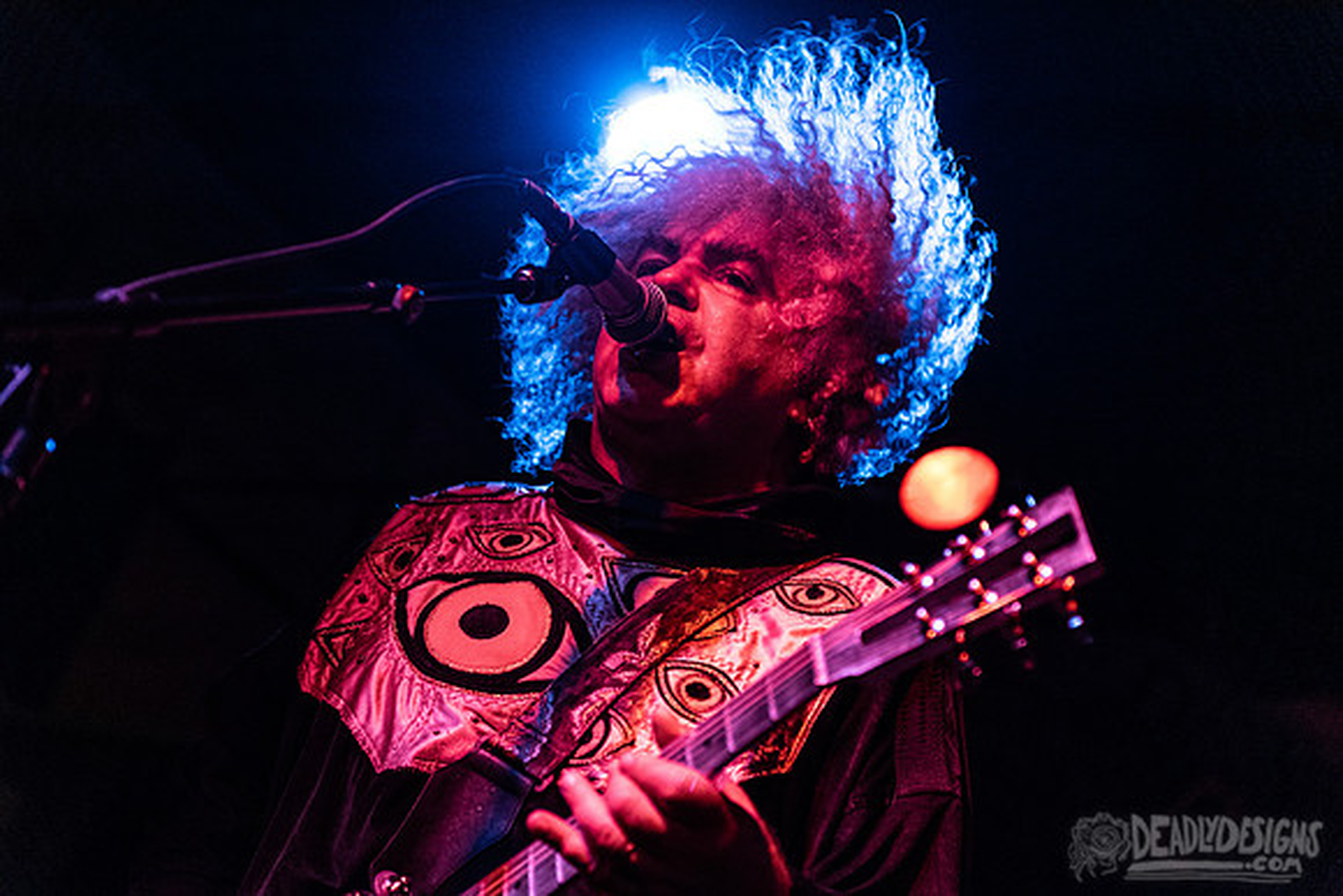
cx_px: 672
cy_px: 448
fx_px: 2313
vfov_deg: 21.9
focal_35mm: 62
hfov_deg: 32.4
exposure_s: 1/160
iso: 3200
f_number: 3.2
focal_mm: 62
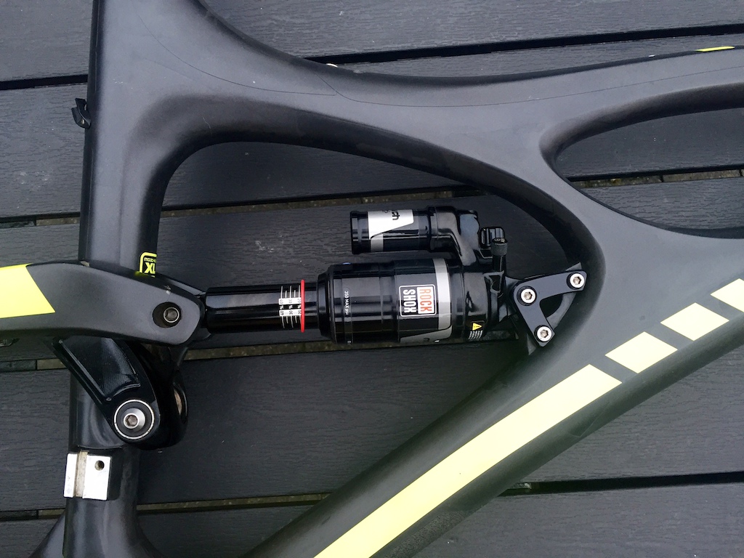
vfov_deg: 48.2
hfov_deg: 61.7
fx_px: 623
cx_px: 372
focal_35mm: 29
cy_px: 279
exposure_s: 1/33
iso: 125
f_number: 2.2
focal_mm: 4.15
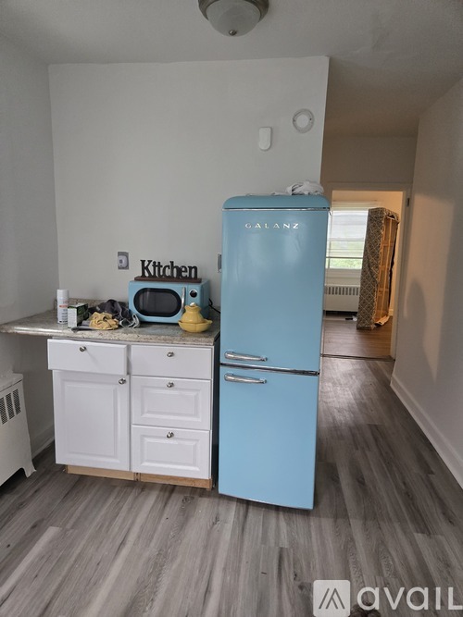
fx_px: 410
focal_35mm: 23
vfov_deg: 73.9
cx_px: 232
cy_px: 308
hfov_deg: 58.9
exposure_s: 1/120
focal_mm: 5.4
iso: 640
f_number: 1.8
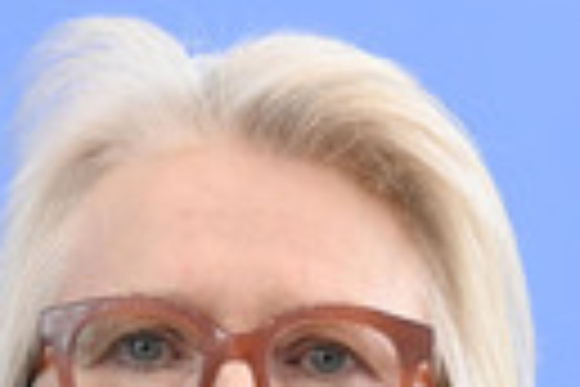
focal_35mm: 437
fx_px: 7040
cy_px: 518
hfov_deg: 4.7
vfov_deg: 3.1
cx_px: 218
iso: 2500
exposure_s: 1/500
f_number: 6.3
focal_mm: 125
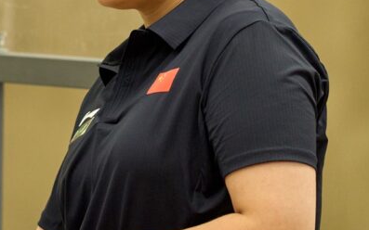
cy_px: 0
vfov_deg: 1.3
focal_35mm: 973
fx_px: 9784
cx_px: 61
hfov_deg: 2.2
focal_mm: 493
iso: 3200
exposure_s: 1/400
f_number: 6.3
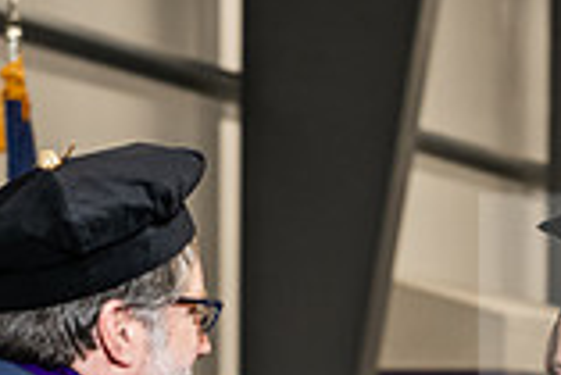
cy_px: 627
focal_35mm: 258
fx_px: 4024
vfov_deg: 5.3
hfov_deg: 8.0
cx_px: 372
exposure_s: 1/200
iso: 2000
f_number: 5
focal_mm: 70
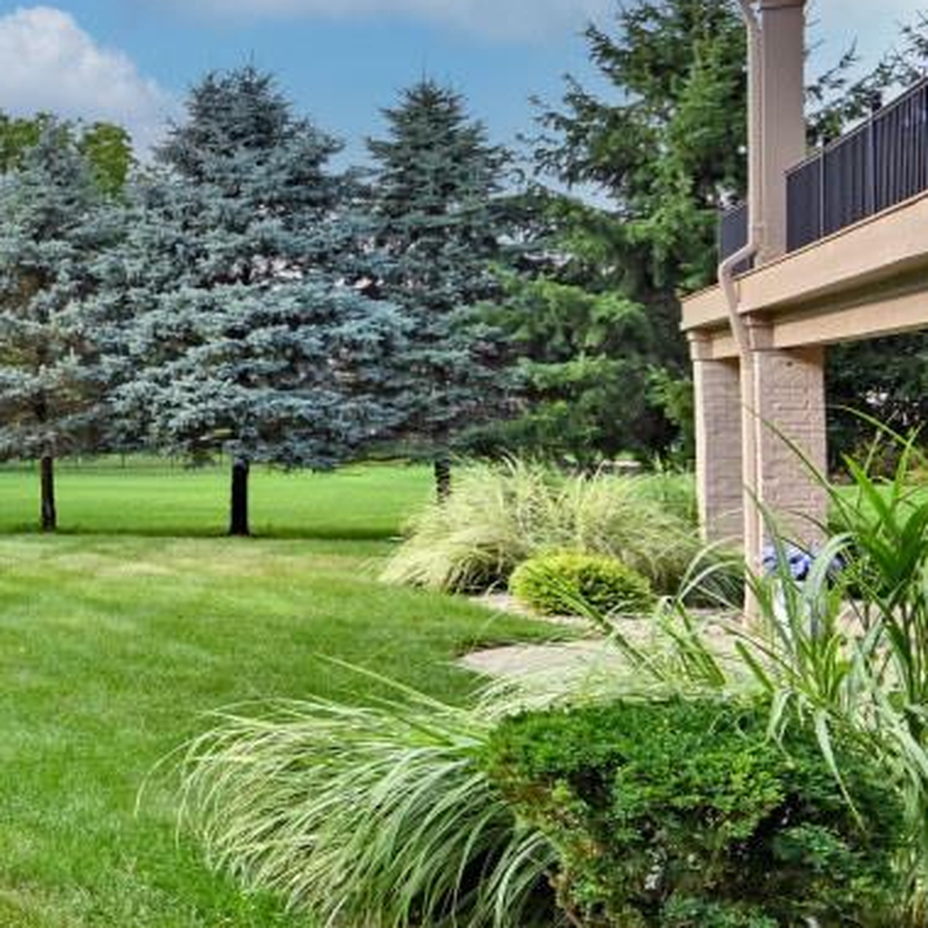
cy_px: 391
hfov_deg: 21.1
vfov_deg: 36.0
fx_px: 1426
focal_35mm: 47
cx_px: -806
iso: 200
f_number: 5
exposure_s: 1/250
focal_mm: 14
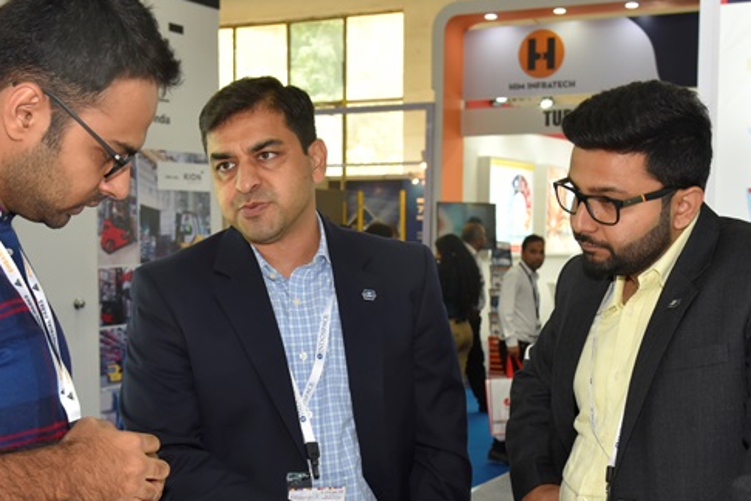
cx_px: 312
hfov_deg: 33.3
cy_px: 314
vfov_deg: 22.6
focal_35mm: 60
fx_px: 1252
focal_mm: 38
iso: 800
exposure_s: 1/60
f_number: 6.7
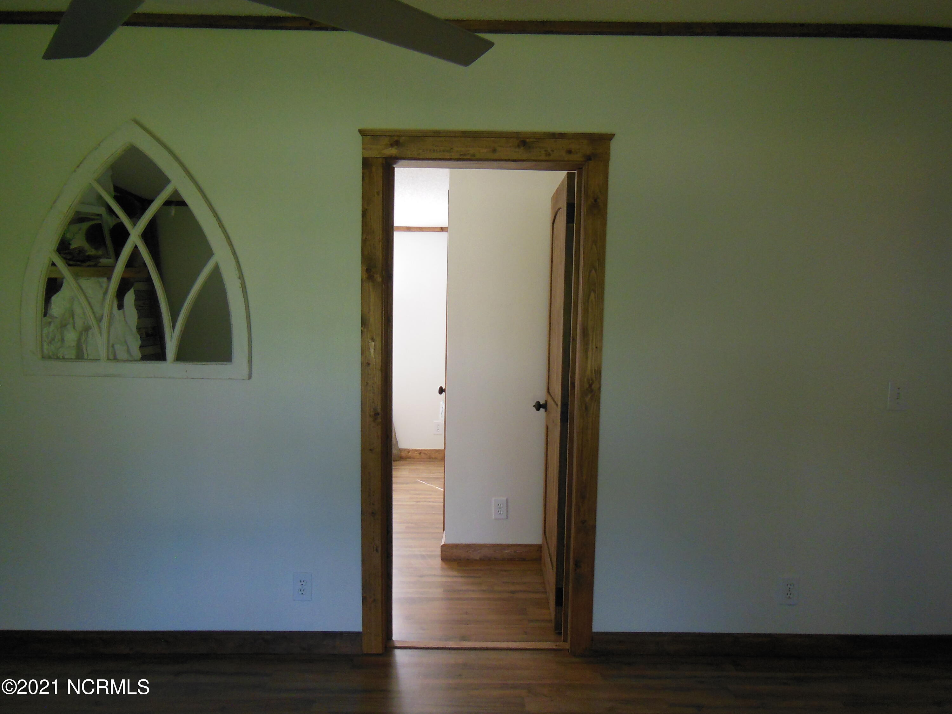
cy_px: 357
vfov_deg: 54.9
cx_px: 476
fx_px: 688
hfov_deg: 69.4
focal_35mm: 25
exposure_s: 1/50
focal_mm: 4.5
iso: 400
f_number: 3.5
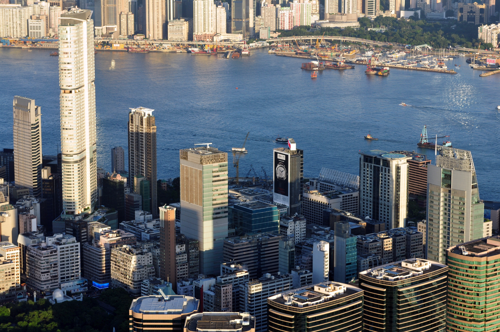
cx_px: 250
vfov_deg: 13.0
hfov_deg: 19.5
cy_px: 166
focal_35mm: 105
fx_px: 1457
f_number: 5.6
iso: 200
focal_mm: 70
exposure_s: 1/125
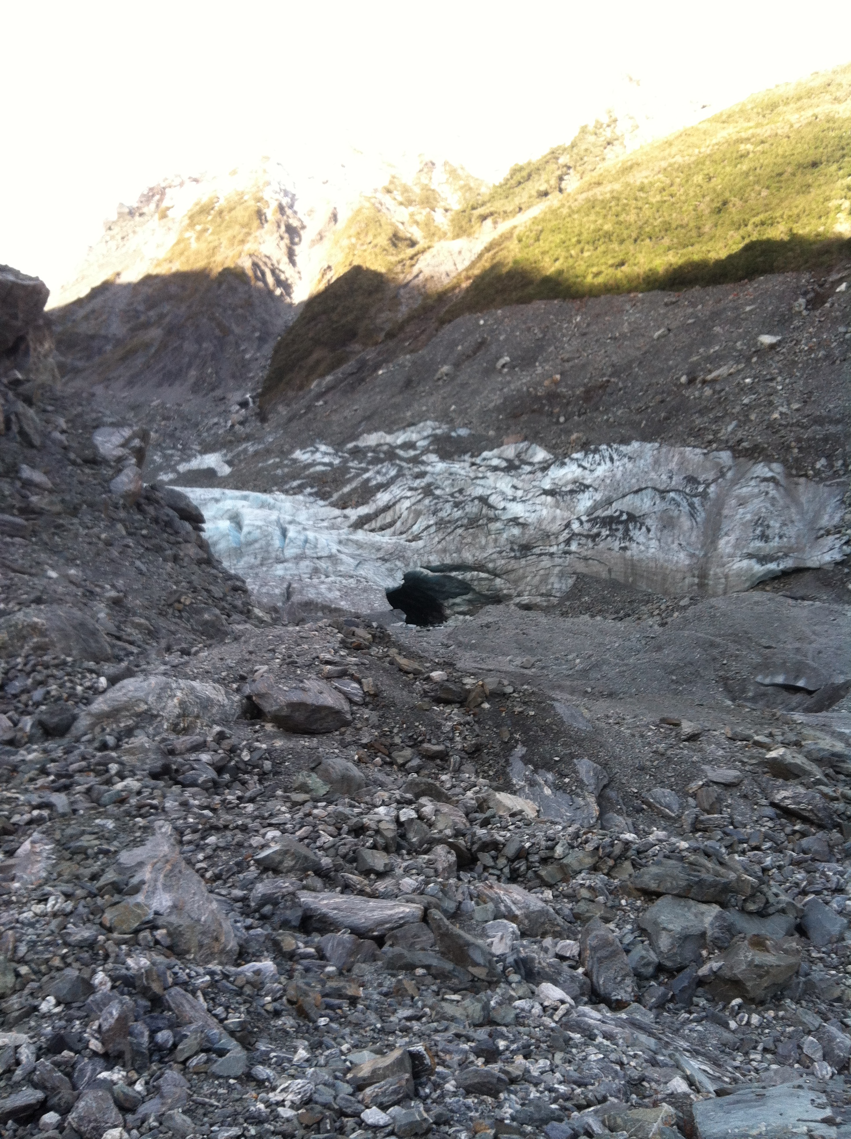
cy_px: 570
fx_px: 1150
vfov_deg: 52.7
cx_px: 426
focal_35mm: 35
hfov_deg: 40.6
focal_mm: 3.85
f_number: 2.8
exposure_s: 1/204
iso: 80
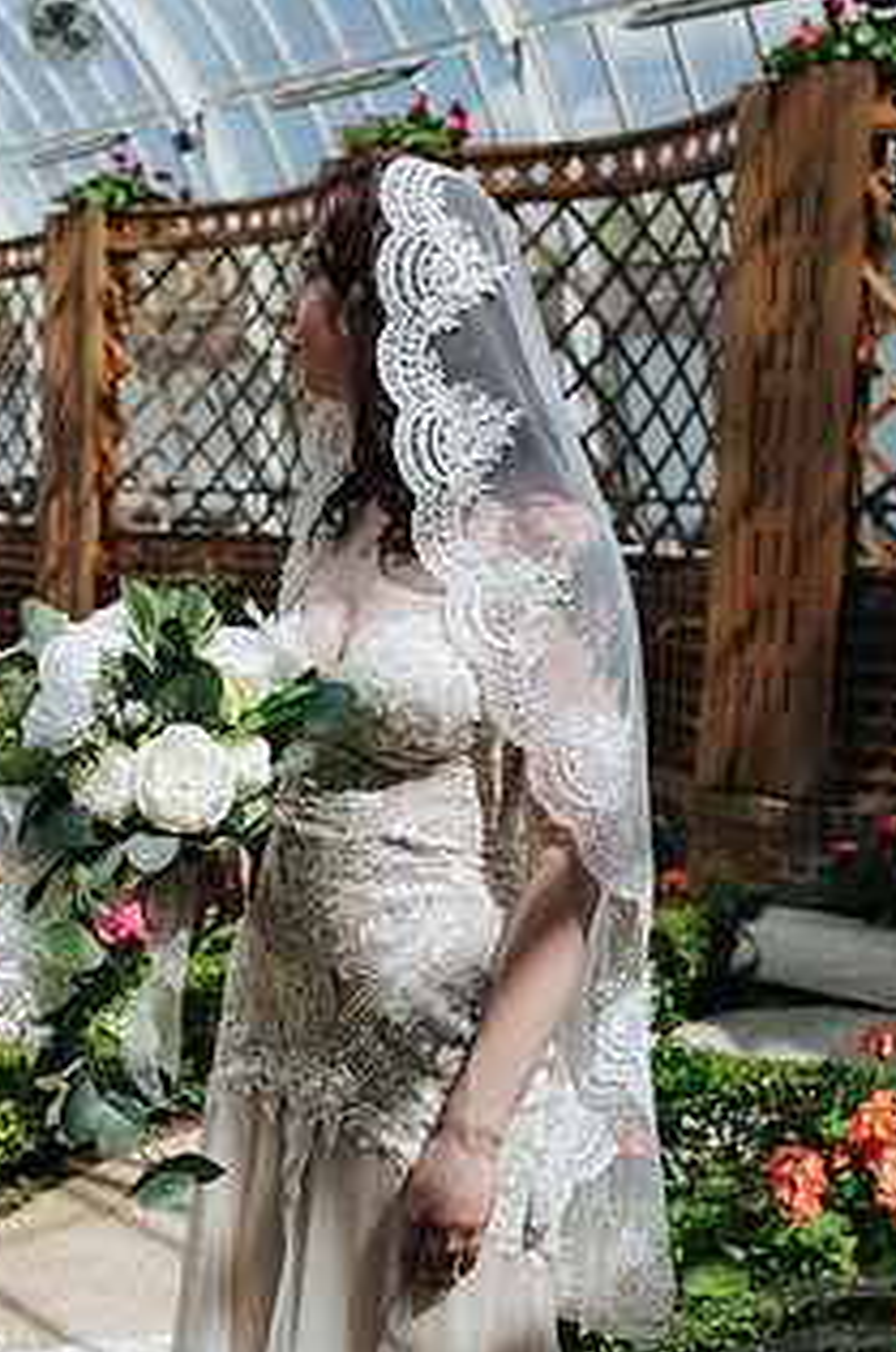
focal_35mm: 50
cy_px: 820
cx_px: 367
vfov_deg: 39.5
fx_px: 1873
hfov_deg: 26.9
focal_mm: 35
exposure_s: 1/1250
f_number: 3.5
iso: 100
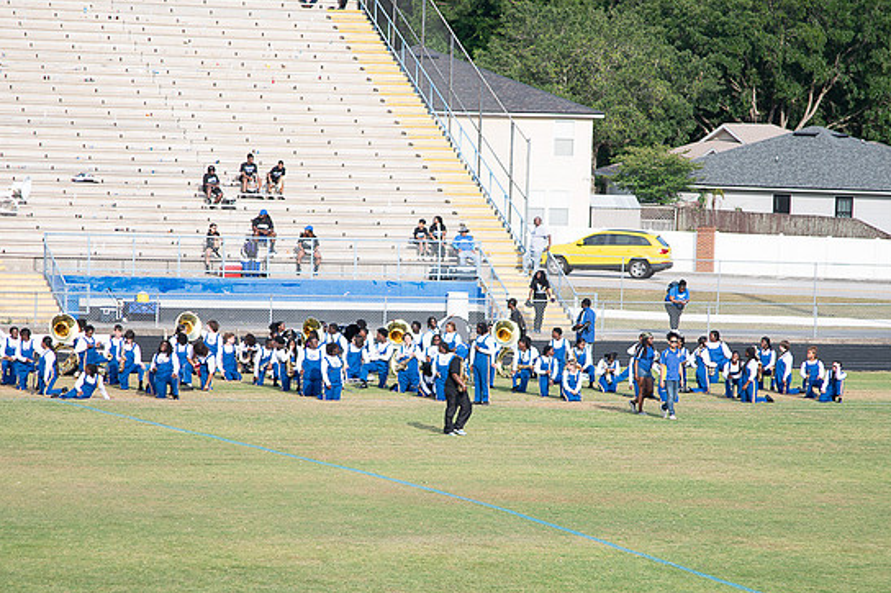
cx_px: 446
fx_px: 4551
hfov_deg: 11.2
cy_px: 340
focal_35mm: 184
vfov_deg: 7.5
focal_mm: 120
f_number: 4
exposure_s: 1/200
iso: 100
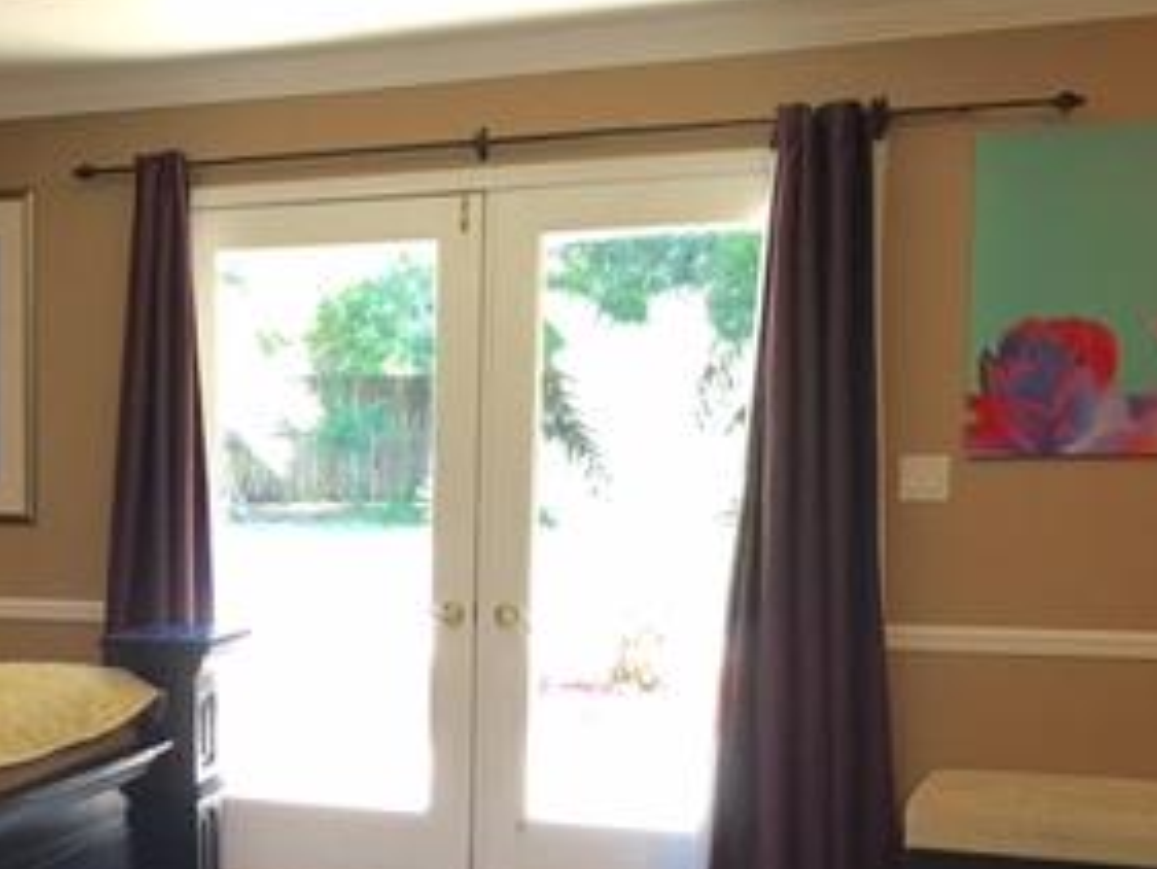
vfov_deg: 22.0
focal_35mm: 66
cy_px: 700
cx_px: -78
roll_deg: +0.4
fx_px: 2207
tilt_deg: -7.4
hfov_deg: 27.2
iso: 40
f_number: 2.2
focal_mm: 4.15
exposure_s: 1/30
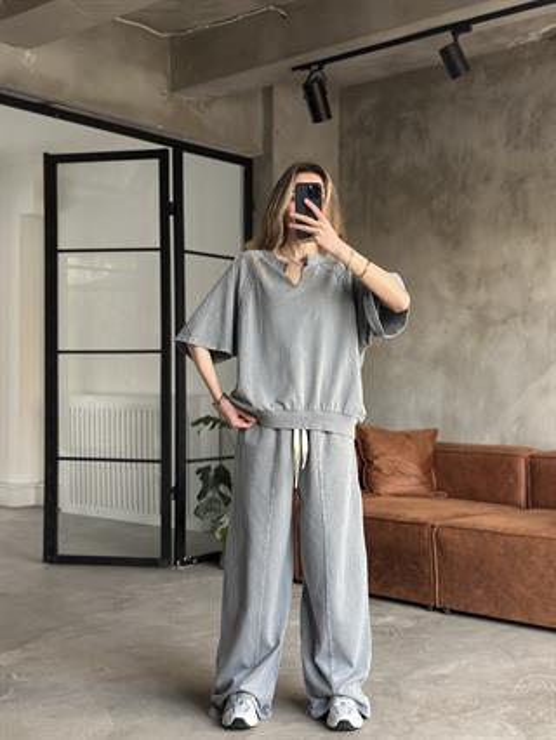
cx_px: 278
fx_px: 1027
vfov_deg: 39.6
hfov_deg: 30.3
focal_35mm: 48
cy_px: 370
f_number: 1.78
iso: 320
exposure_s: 1/60
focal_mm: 6.86
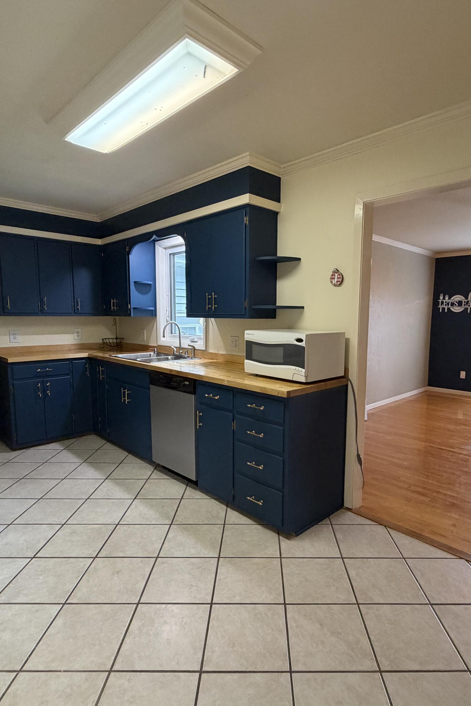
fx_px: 392
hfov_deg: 61.7
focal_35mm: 20
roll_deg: +0.0
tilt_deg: -6.0
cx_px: 265
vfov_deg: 84.0
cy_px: 358
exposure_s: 1/60
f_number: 2.2
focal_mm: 2.22
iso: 250
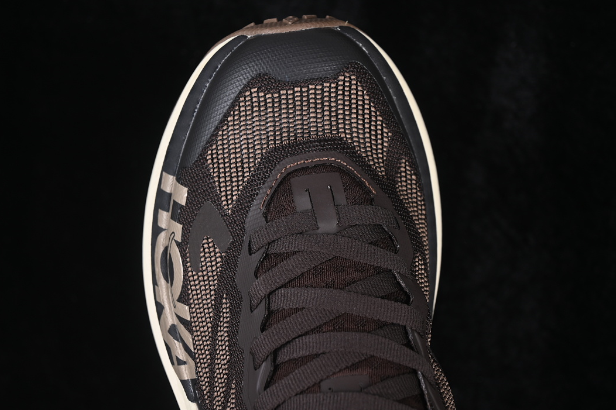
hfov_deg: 26.3
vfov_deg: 17.7
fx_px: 1317
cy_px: 206
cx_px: 300
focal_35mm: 77
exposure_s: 1/60
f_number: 6.3
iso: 160
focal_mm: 50
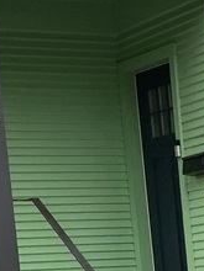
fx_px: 1336
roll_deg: +2.7
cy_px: 510
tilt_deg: -8.5
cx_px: 471
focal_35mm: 170
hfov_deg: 8.1
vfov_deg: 10.8
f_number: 1.8
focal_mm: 4.25
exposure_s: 1/264
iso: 25
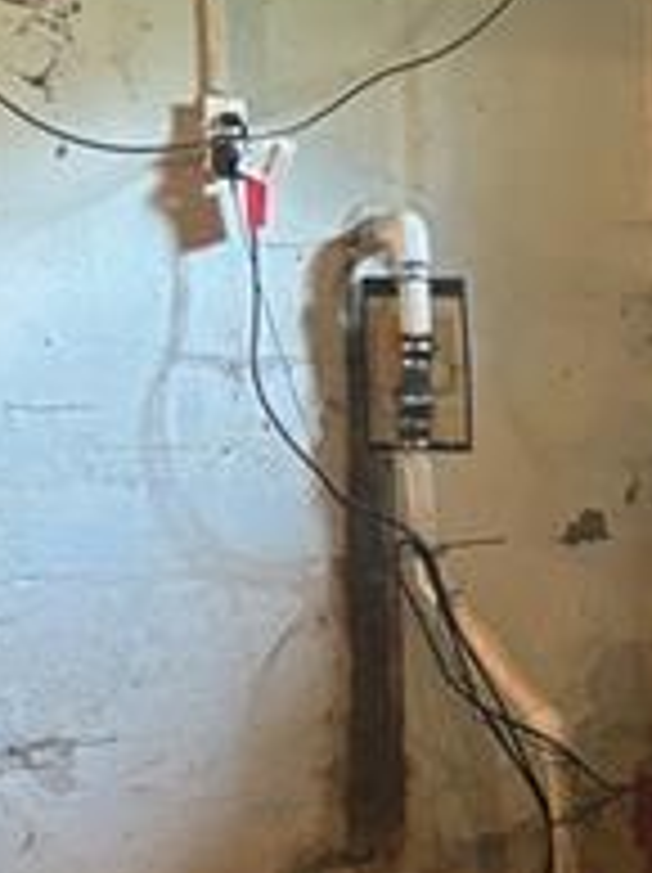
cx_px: 692
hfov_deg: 14.1
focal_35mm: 103
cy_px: 1084
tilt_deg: -14.6
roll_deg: -1.3
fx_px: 2592
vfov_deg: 18.0
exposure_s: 1/60
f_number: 1.6
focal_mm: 5.96
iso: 400
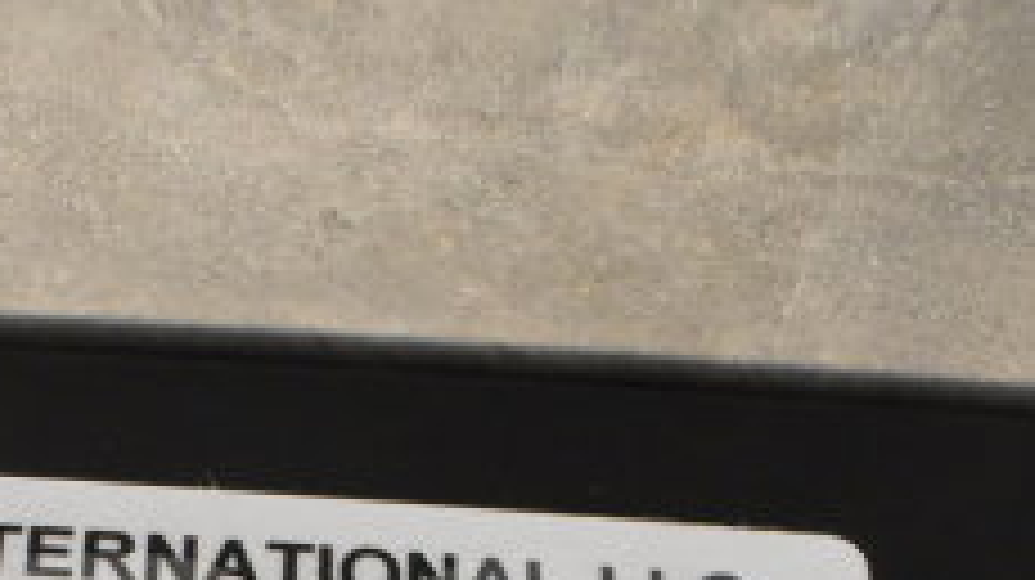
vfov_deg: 14.8
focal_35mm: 75
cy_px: 910
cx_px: 414
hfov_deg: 28.2
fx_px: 2057
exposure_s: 1/30
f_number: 3.5
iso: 2800
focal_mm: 18
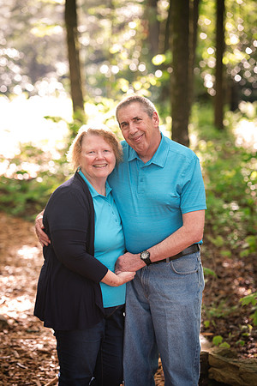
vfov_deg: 16.8
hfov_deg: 11.2
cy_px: 193
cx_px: 128
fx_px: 1306
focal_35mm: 122
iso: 640
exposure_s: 1/160
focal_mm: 122
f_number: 3.5
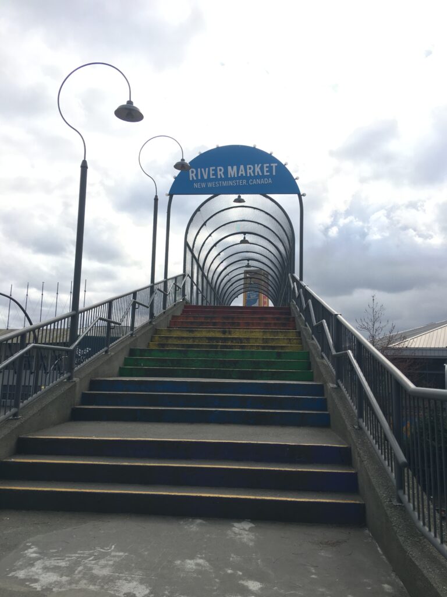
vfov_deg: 61.7
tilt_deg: +11.3
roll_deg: -1.6
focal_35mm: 29
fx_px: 499
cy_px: 298
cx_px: 224
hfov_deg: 48.2
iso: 25
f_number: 2.2
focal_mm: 4.15
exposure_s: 1/534
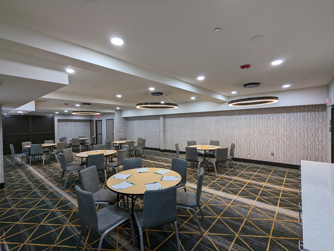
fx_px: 155
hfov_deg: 94.4
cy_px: 126
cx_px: 167
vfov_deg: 78.2
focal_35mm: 16
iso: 57
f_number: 2.2
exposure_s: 1/30
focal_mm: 2.35
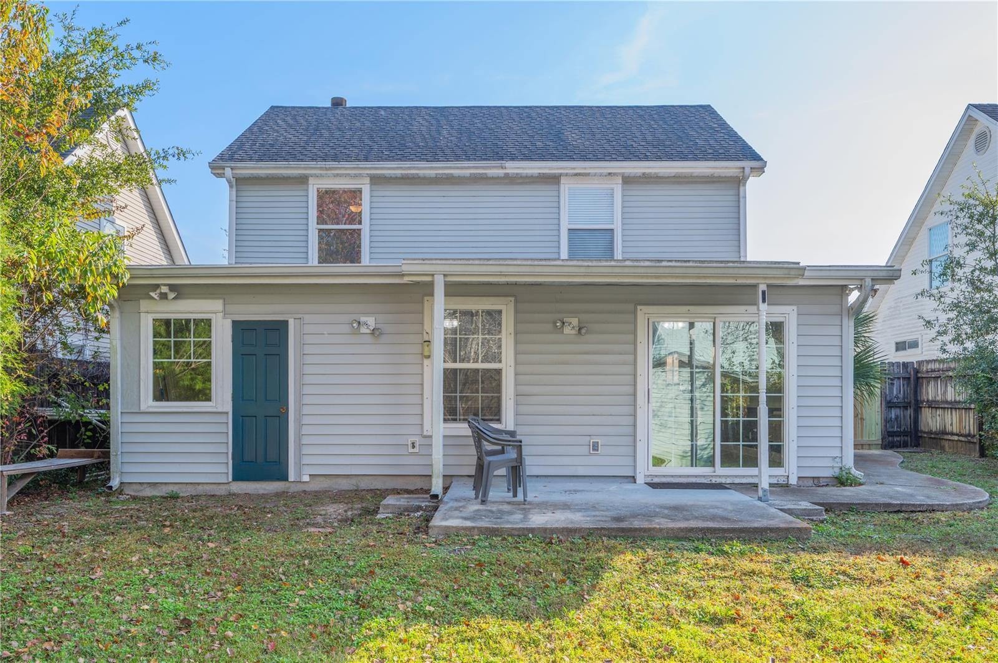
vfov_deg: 49.4
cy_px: 332
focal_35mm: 26
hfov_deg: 69.5
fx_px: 720
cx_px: 499
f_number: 9
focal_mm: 26
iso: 100
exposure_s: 1/125
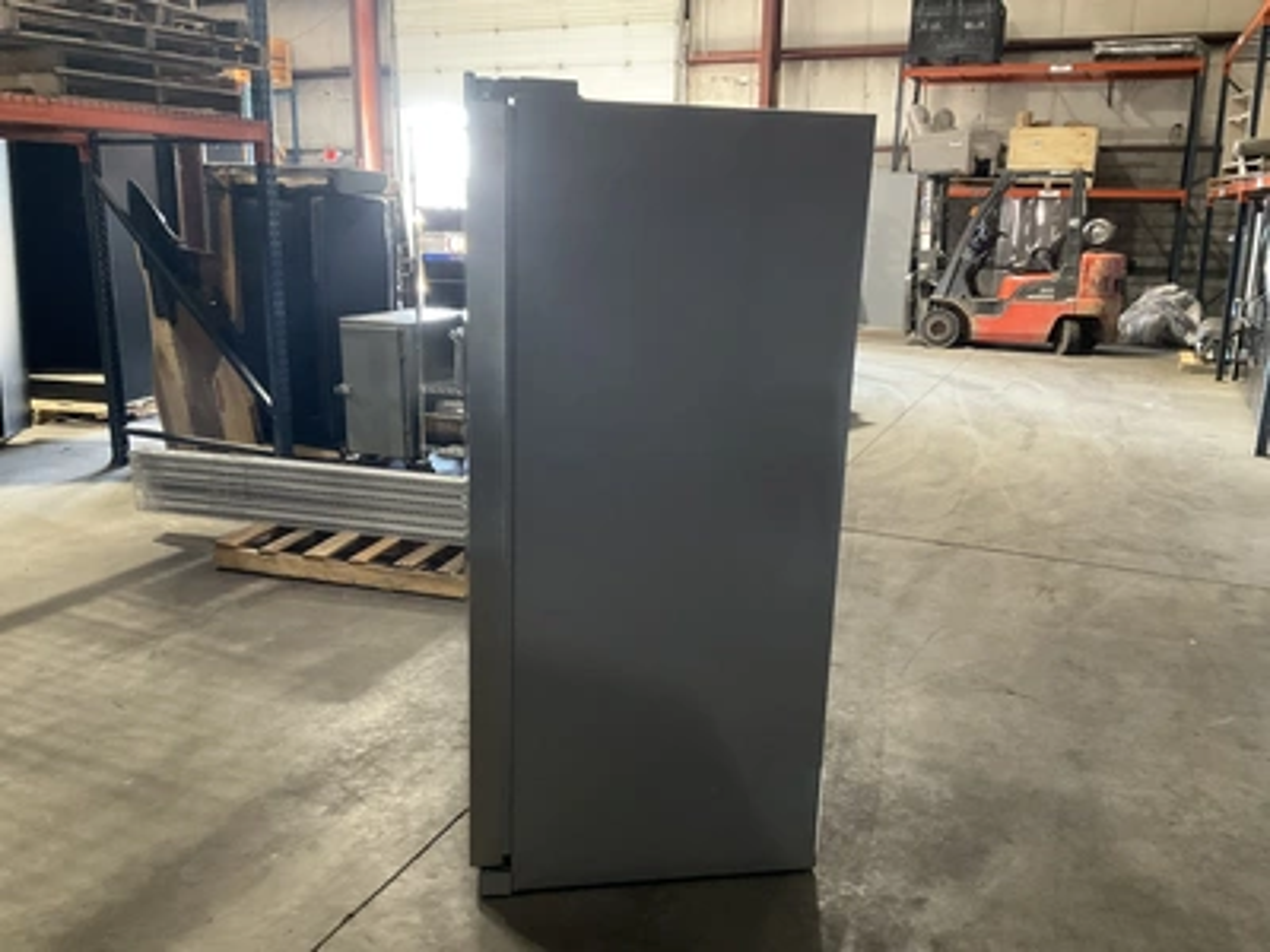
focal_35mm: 29
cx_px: 635
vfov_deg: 48.2
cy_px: 476
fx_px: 1064
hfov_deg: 61.7
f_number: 1.8
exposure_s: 1/48
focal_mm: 3
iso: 320
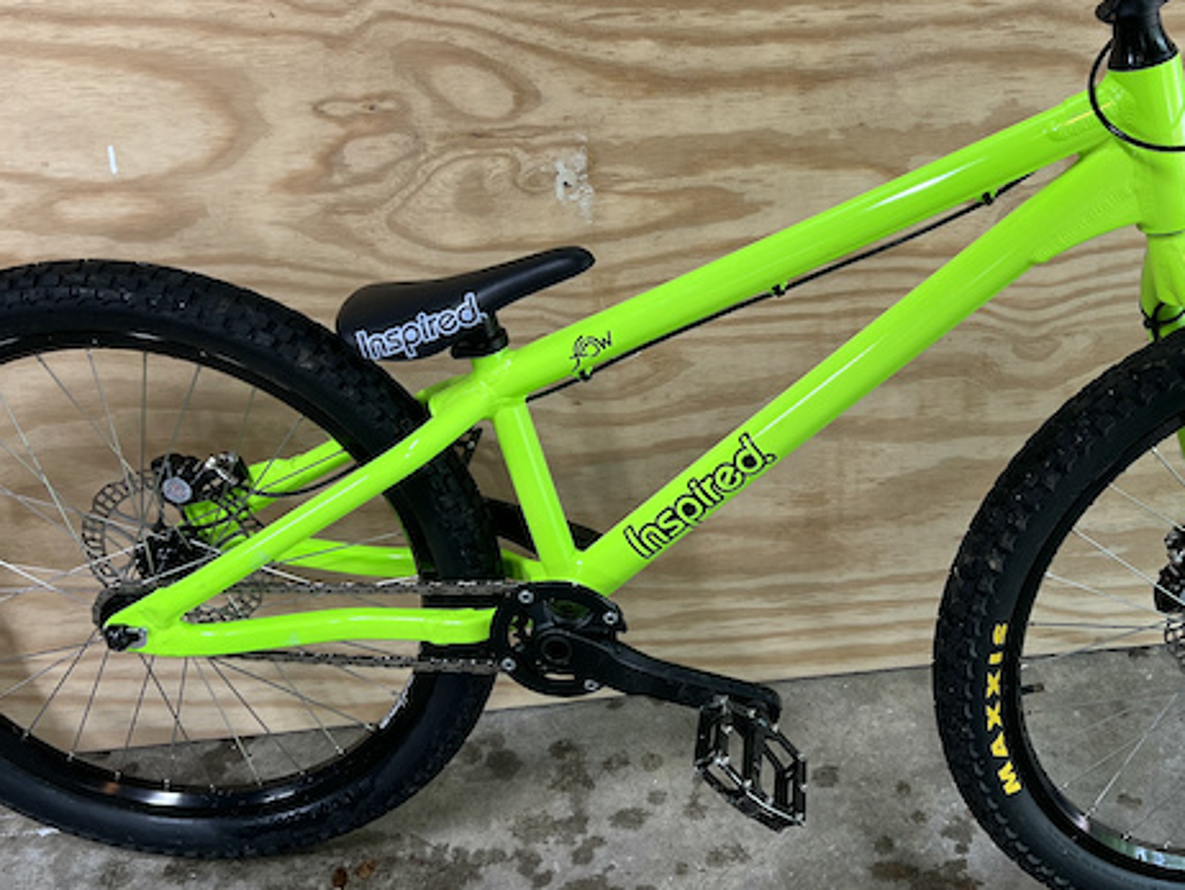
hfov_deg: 41.7
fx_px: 1541
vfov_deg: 32.1
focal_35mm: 45
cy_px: 362
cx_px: 746
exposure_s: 1/60
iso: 64
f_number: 1.5
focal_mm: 5.7
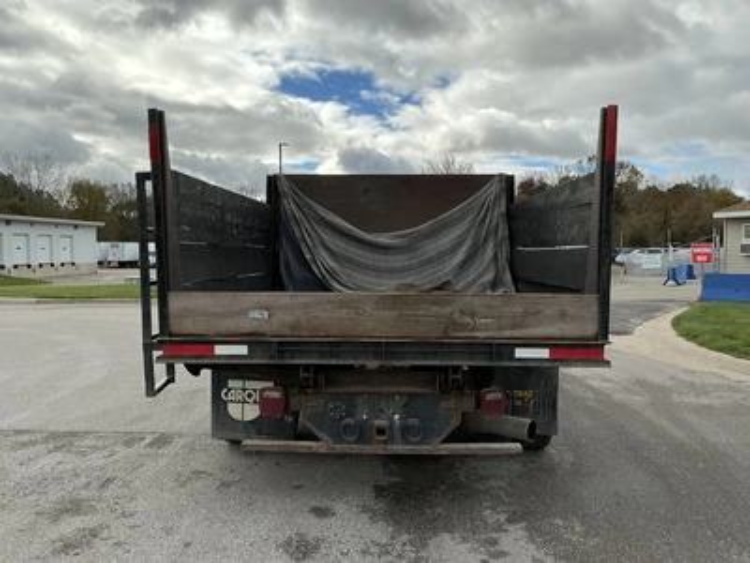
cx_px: 375
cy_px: 282
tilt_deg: -0.5
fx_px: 607
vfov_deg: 49.7
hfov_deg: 63.4
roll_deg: -0.2
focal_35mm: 28
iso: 25
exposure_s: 1/1451
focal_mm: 3
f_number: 1.8
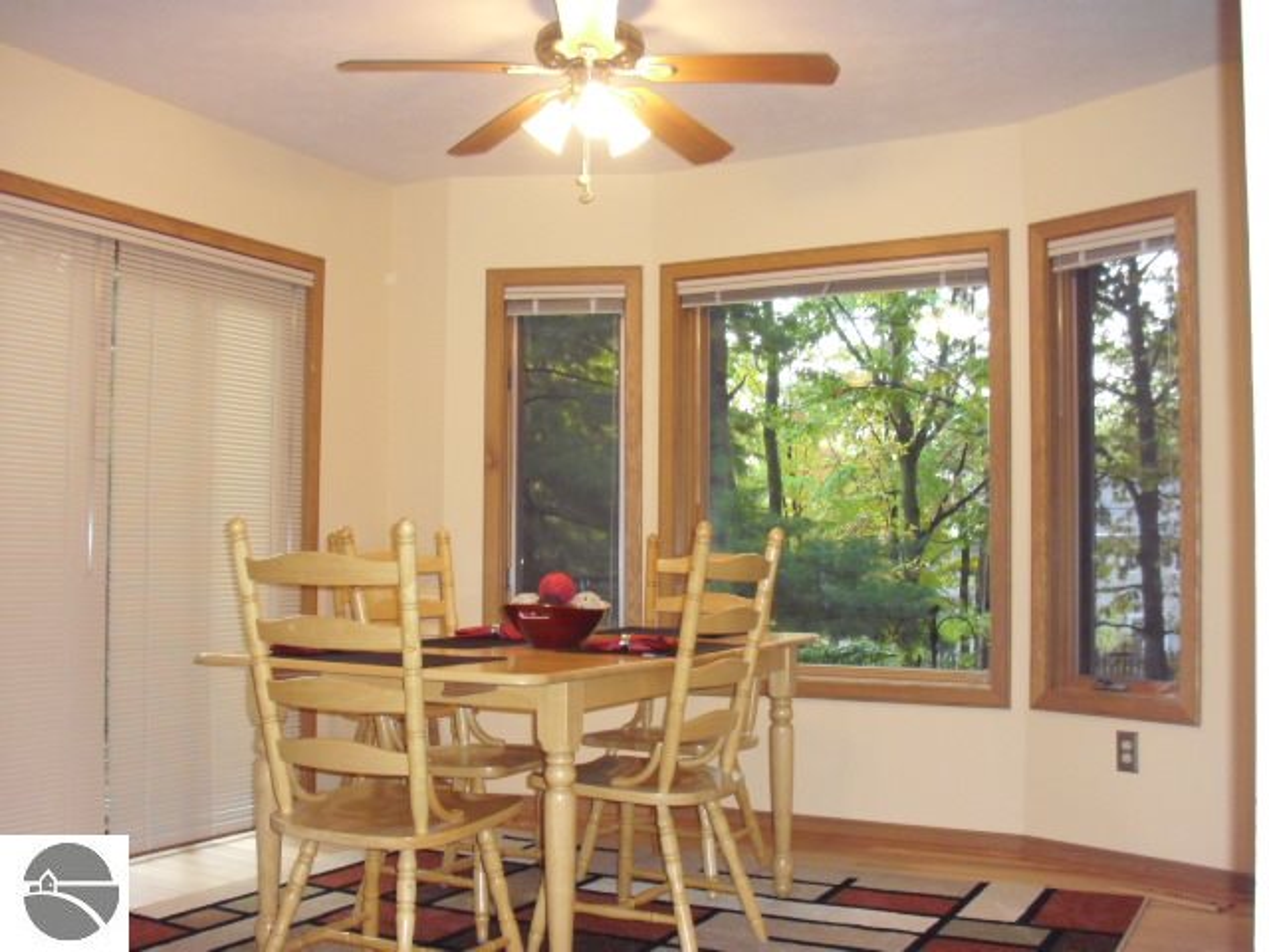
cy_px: 476
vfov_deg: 37.7
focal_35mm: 38
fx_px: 1393
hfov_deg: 49.0
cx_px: 634
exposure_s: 1/60
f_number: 2.8
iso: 400
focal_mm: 6.2
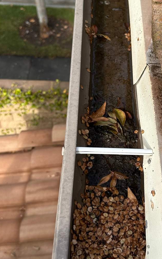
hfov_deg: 24.4
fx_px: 367
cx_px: 135
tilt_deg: -46.7
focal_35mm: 52
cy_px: 89
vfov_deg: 38.5
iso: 80
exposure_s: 1/2028
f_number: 1.78
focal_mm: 6.86
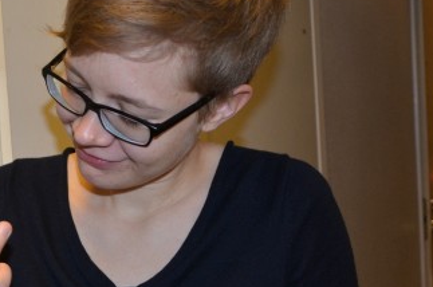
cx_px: 36
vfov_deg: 17.6
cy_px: 179
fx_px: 924
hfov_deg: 25.5
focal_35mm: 77
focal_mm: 24
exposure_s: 1/60
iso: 800
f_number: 3.8
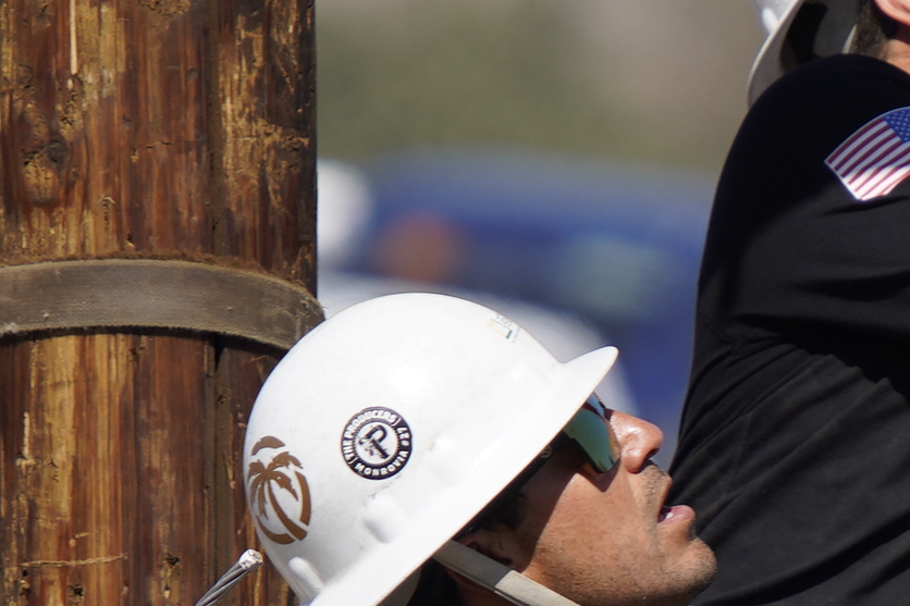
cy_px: 997
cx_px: 1522
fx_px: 64366
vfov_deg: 0.5
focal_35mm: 2547
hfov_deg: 0.8
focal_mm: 448
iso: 100
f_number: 6.3
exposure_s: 1/500
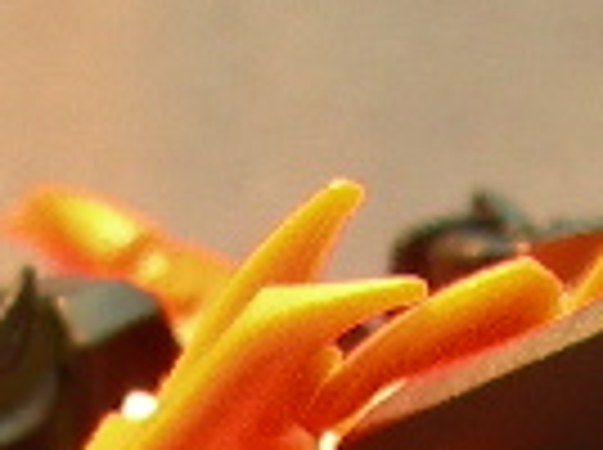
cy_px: 1670
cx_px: 288
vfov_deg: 4.7
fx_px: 5060
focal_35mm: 291
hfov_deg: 6.8
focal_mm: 7.8
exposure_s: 1/9.9
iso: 50
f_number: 2.8
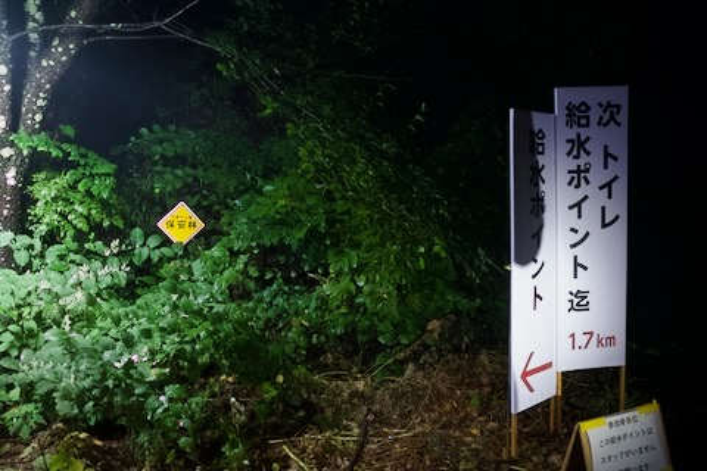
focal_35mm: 28
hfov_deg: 65.5
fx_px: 550
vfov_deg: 46.4
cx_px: 354
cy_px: 236
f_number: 2.8
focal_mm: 18.3
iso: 5000
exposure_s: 1/30
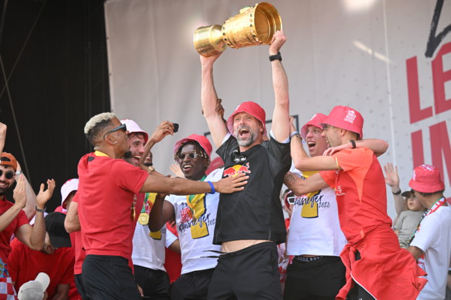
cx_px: 226
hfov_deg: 20.8
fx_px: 1228
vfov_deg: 14.0
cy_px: 150
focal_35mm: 98
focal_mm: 98
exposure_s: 1/640
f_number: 3.5
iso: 400
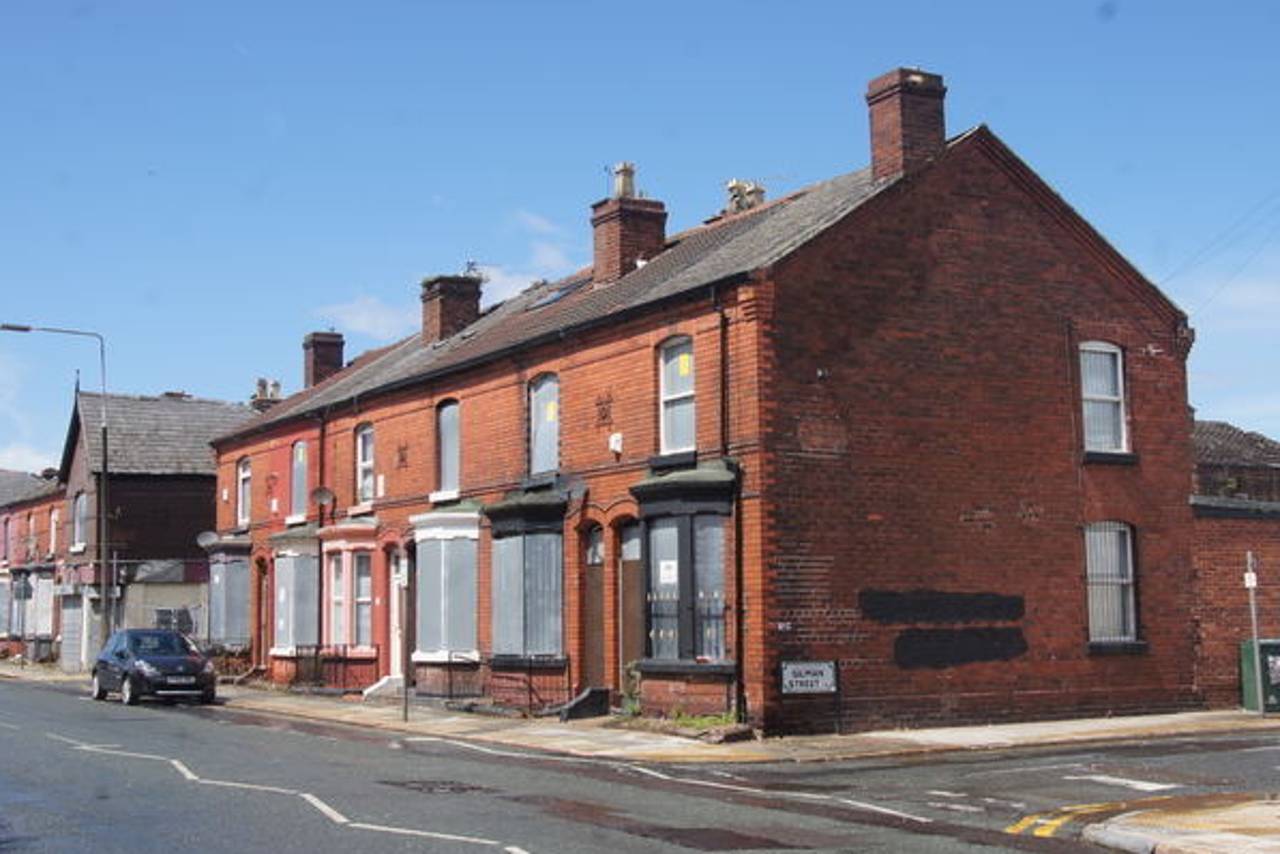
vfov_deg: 29.9
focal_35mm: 45
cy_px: 412
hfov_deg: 43.6
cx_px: 663
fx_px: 1600
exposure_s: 1/100
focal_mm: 28
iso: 100
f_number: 10
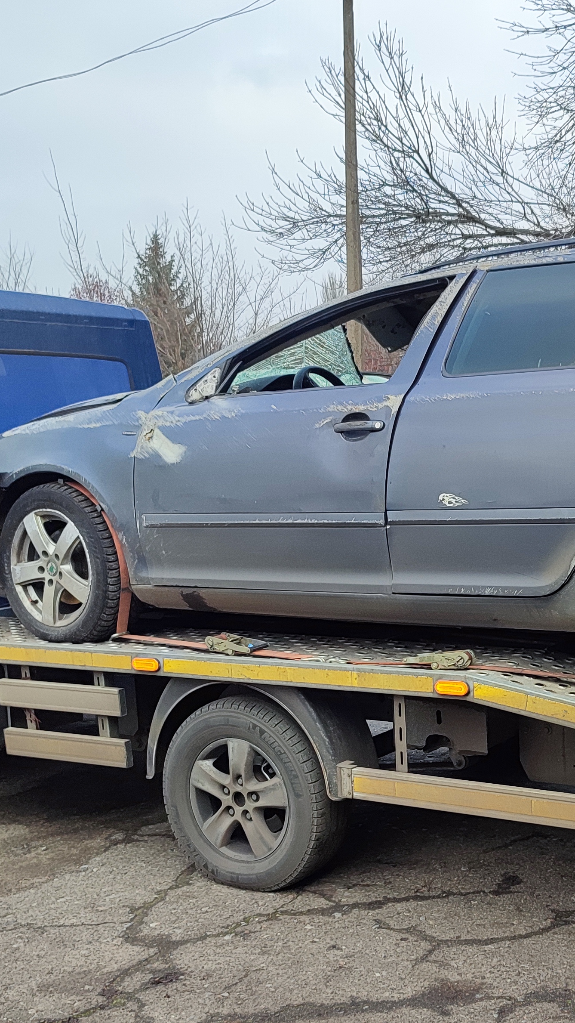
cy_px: 637
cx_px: 573
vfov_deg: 46.0
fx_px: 1193
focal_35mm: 44
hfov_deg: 25.8
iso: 50
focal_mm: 5.89
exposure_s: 1/199
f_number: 1.89
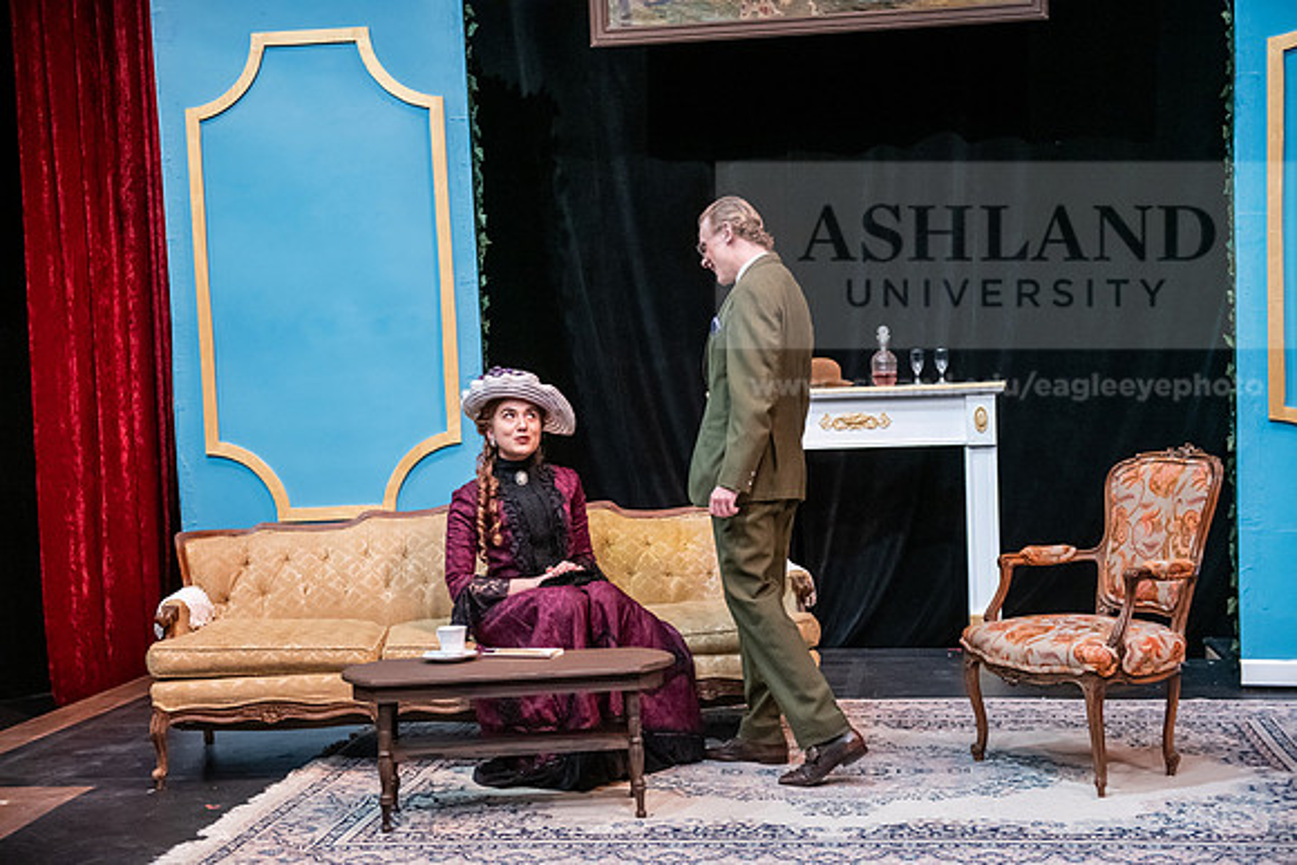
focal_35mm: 52
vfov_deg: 26.0
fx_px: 1874
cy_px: 432
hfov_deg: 38.2
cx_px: 648
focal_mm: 52
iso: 3200
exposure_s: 1/200
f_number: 3.2
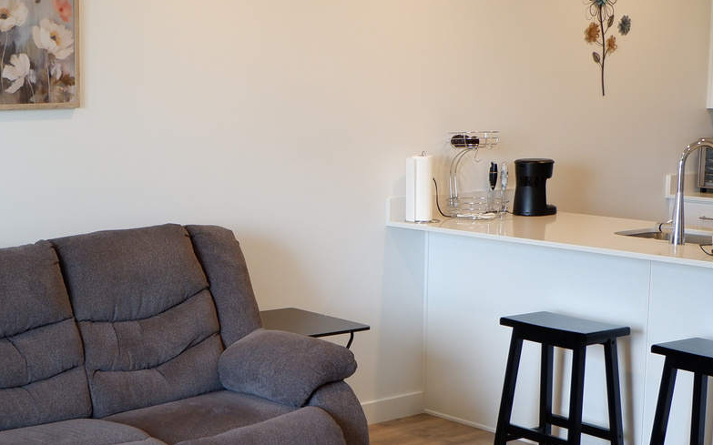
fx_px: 1243
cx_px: 188
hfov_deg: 31.5
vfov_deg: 20.2
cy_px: 299
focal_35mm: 64
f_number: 4
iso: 400
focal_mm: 16
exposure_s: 1/70
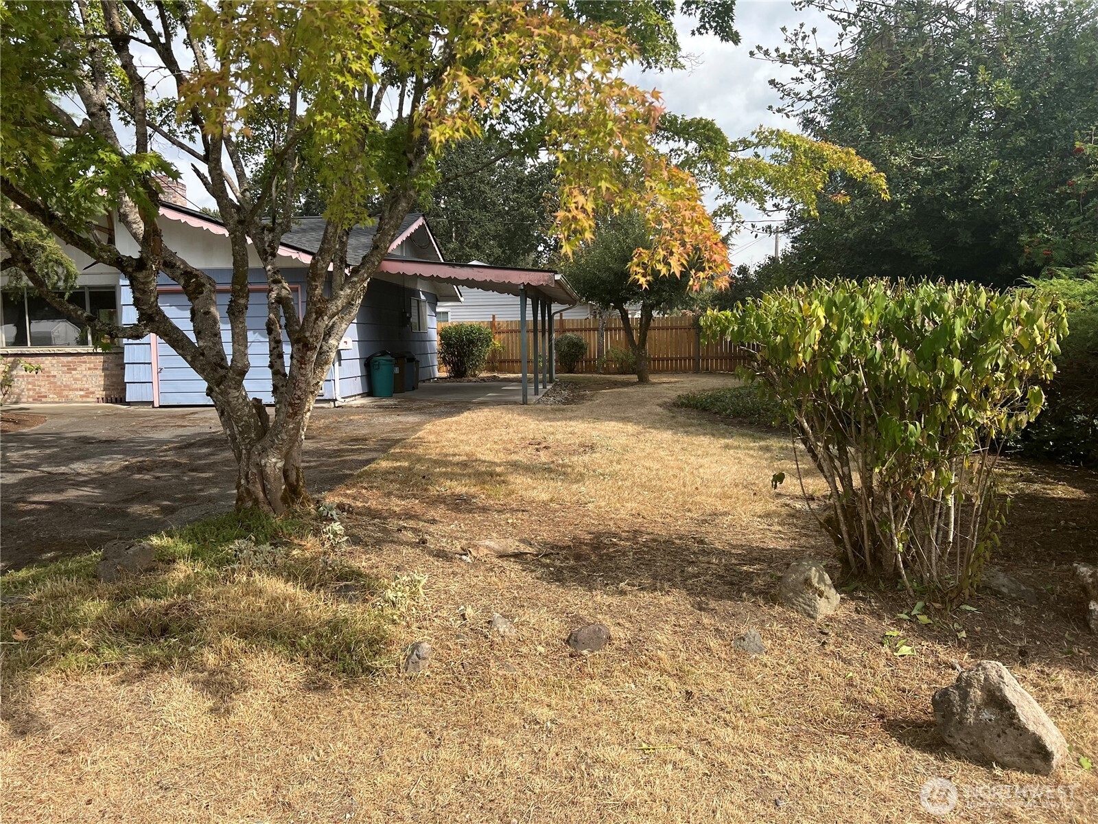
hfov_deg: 67.3
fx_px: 825
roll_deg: +1.6
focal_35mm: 26
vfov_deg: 53.1
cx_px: 549
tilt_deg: -2.0
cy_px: 412
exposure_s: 1/2299
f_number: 1.5
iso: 50
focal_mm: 5.7
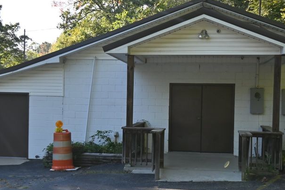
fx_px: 404
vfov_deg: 26.4
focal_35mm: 51
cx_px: 151
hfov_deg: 38.9
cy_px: 108
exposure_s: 1/250
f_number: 5.6
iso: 180
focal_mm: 20
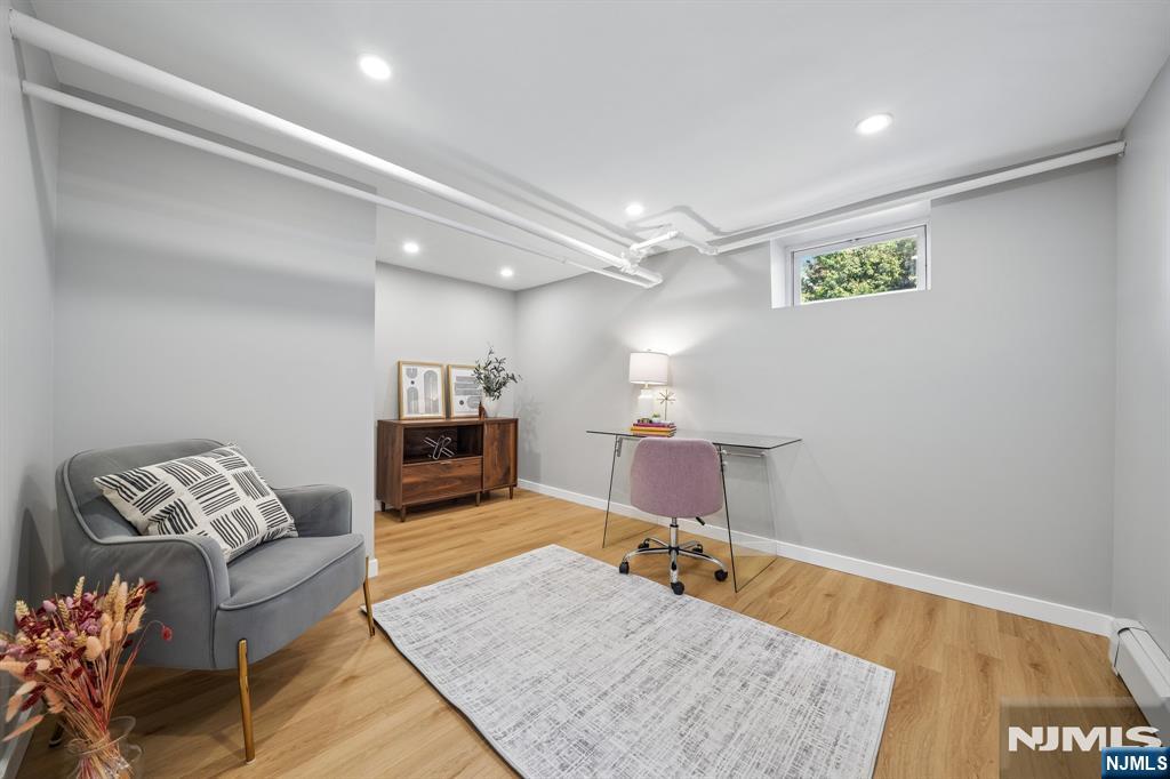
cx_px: 585
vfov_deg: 90.0
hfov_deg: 112.6
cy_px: 390
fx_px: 390
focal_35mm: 12
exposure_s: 1/4
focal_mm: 12
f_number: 10
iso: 160
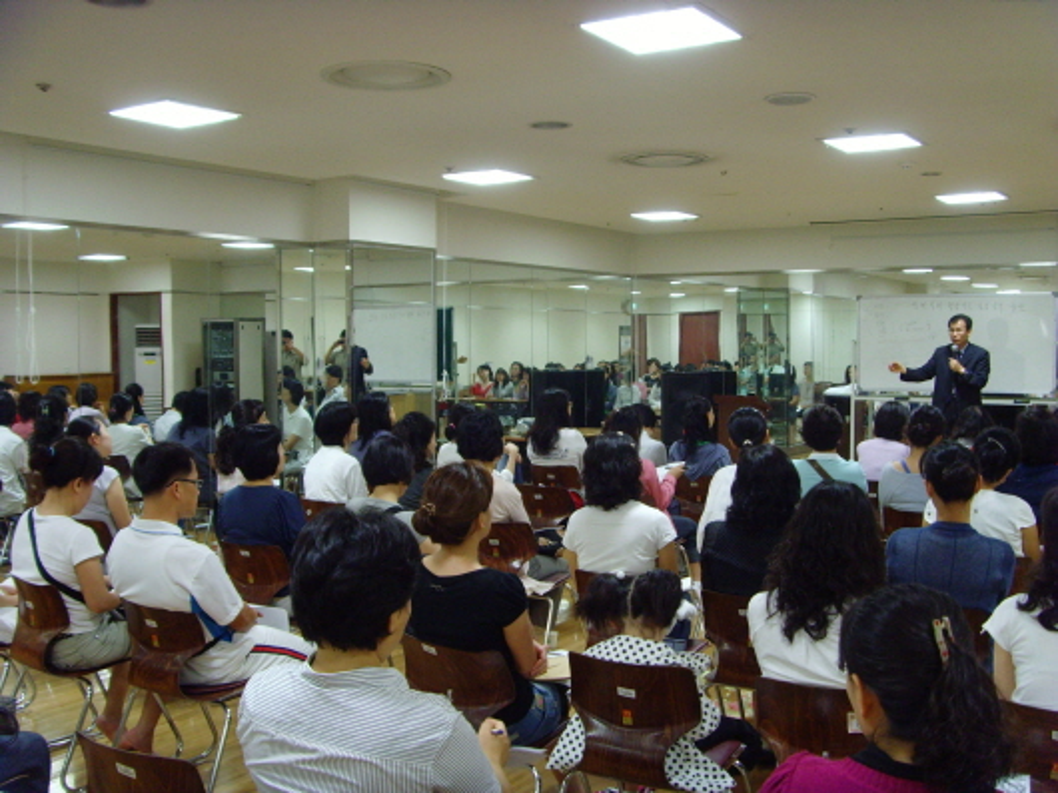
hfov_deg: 47.9
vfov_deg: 36.8
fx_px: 1191
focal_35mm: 39
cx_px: 529
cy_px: 396
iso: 200
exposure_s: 1/30
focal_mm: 6.6
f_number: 3.5
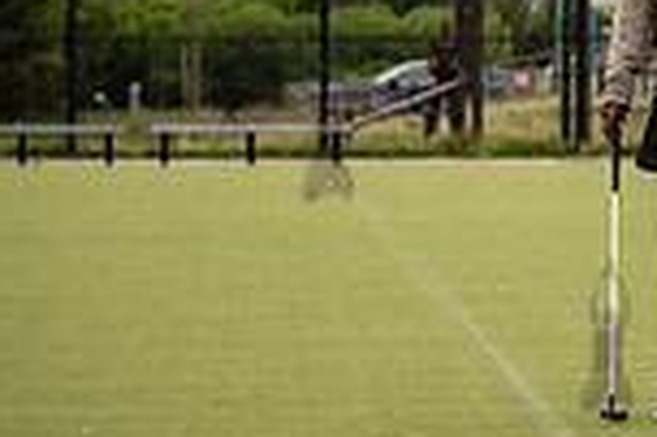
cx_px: 1167
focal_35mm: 282
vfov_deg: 4.9
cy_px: 151
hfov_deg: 7.1
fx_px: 5141
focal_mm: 60
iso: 200
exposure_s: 1/2000
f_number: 4
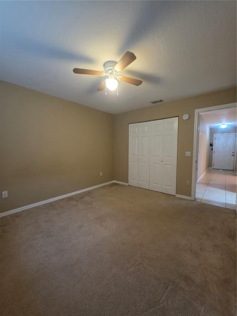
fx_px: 119
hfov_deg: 89.9
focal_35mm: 13
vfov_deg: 106.2
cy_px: 158
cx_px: 118
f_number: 1.9
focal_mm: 2.2
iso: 640
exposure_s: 1/60
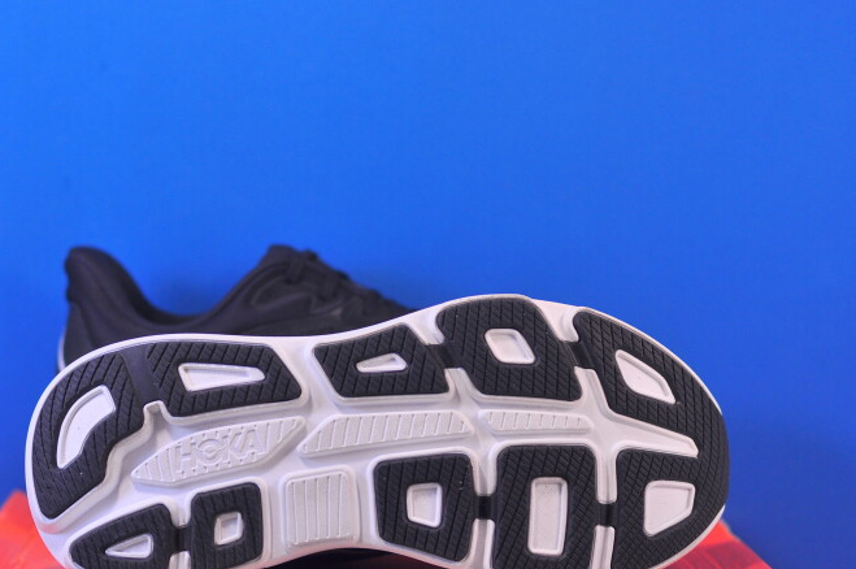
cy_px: 299
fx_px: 2162
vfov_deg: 15.0
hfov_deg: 22.4
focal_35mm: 91
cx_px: 357
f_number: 2.5
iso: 250
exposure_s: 1/320
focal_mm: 50
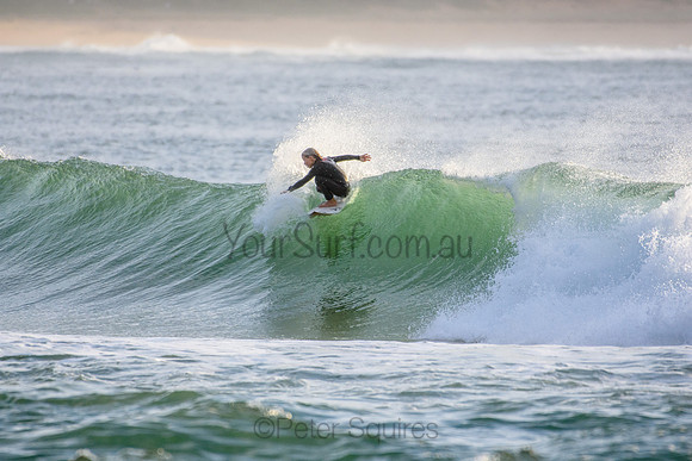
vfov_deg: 1.8
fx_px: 14419
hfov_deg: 2.7
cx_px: 346
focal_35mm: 750
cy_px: 230
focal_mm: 500
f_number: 5.6
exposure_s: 1/2000
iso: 640
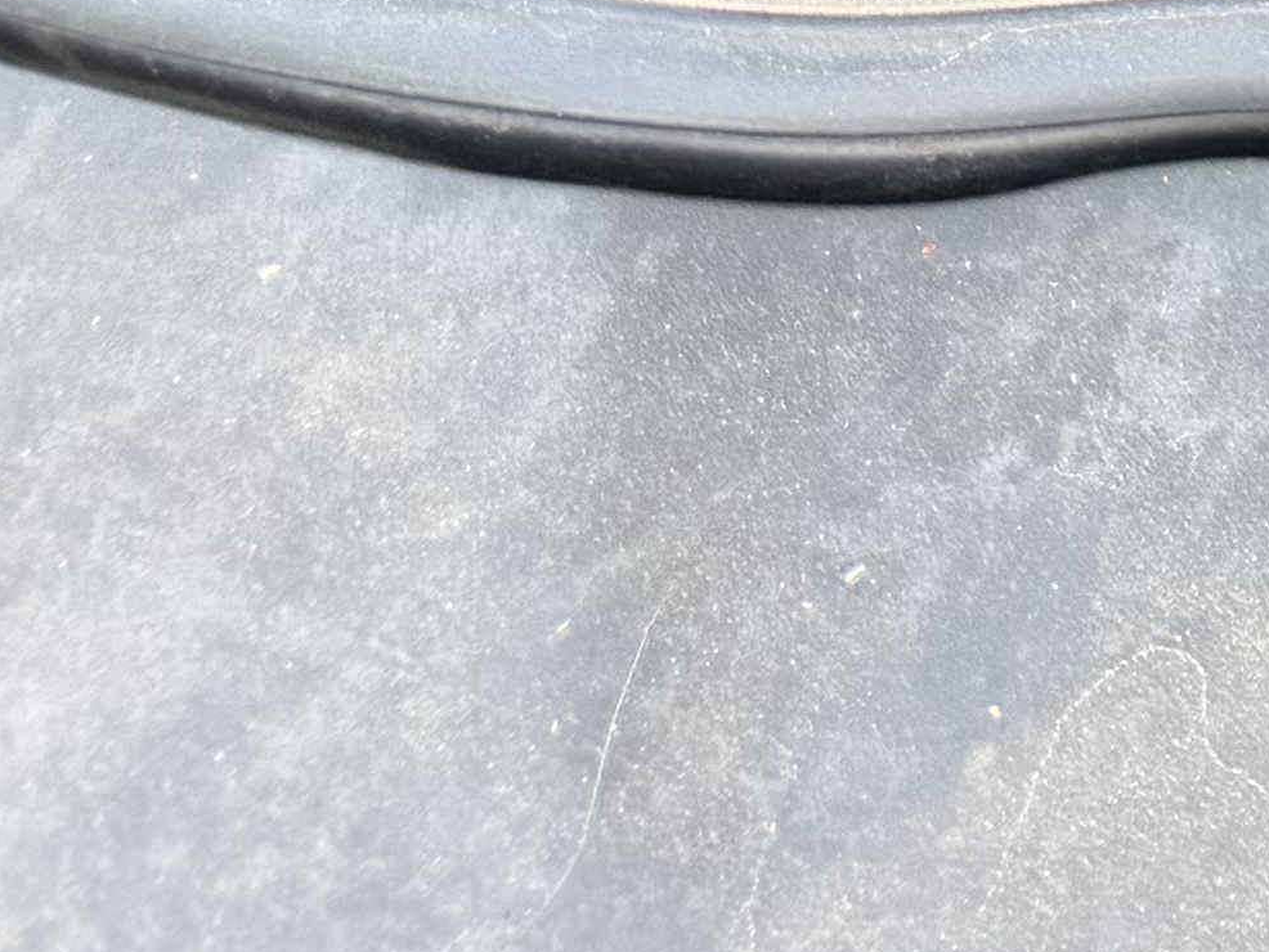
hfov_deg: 11.7
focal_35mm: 139
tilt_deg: -43.4
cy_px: -1442
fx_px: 5097
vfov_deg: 9.4
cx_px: 3014
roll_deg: +7.7
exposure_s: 1/171
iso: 80
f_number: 1.78
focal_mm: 6.76
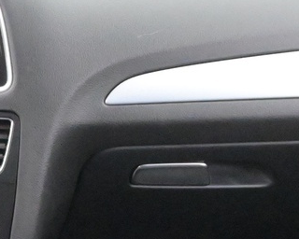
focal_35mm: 153
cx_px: -116
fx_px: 1356
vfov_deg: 10.0
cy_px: 241
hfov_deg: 12.1
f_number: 4
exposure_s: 1/30
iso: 12800
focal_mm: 21.5
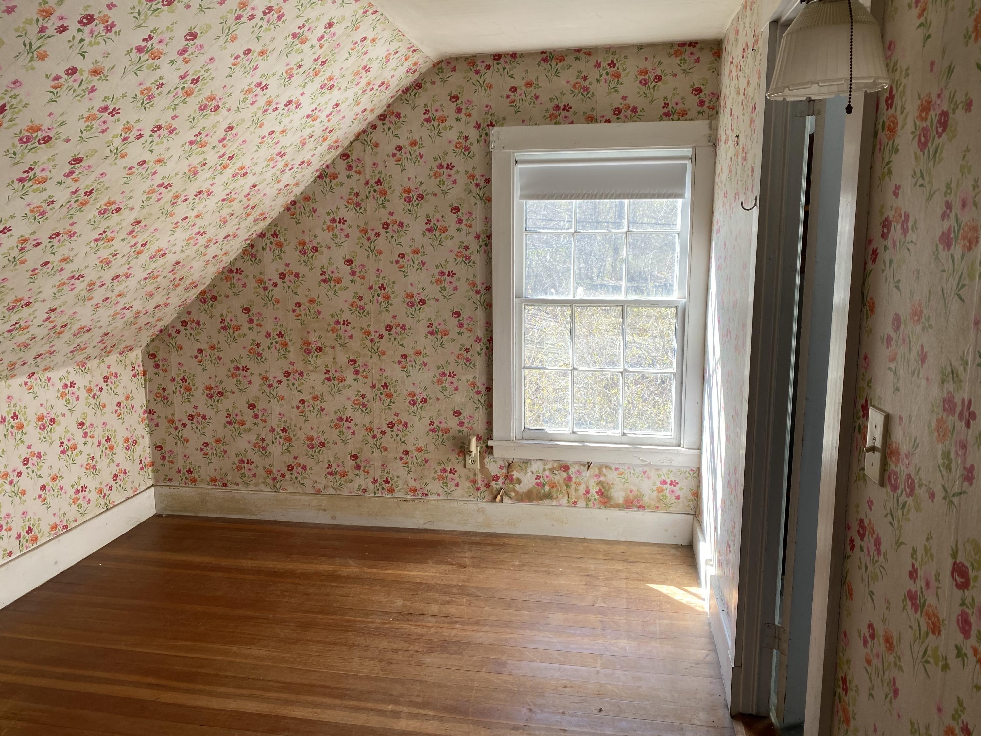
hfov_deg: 67.3
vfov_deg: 53.1
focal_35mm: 26
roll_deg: +0.5
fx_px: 737
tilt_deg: -9.4
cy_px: 368
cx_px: 490
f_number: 1.8
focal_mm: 4.25
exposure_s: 1/121
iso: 40
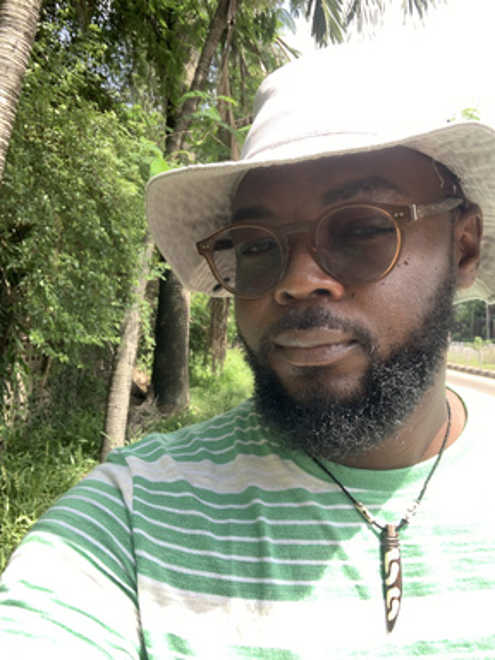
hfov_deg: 44.2
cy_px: 330
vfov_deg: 56.8
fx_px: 610
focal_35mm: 32
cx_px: 248
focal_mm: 2.87
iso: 32
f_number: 2.2
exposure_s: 1/121
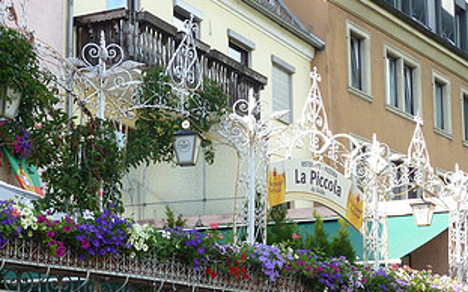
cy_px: 239
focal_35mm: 95
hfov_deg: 21.8
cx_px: 147
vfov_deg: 13.7
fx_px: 1211
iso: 80
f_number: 3.8
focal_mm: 7.9
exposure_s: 1/80
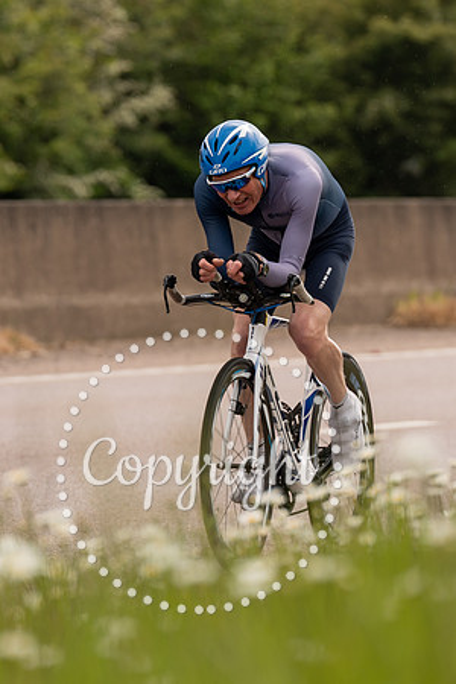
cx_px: 210
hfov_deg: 3.0
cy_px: 191
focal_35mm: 461
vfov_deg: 4.5
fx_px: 8755
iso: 125
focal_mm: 200
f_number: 4
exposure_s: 1/800
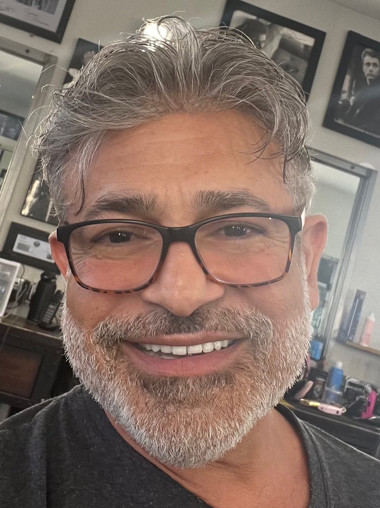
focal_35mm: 30
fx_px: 440
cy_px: 254
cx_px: 190
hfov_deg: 46.7
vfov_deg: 60.0
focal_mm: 2.71
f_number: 2.2
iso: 100
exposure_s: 1/60
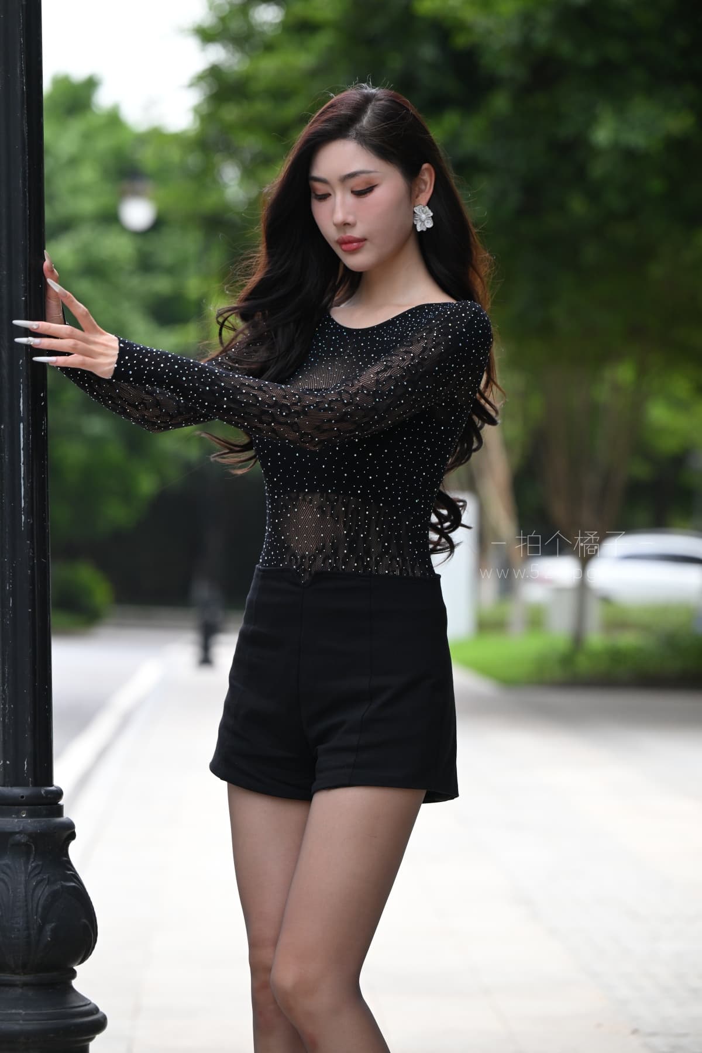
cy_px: 526
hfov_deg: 11.4
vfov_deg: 17.1
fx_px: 3510
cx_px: 351
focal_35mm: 120
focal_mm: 120
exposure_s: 1/640
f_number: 4
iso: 640
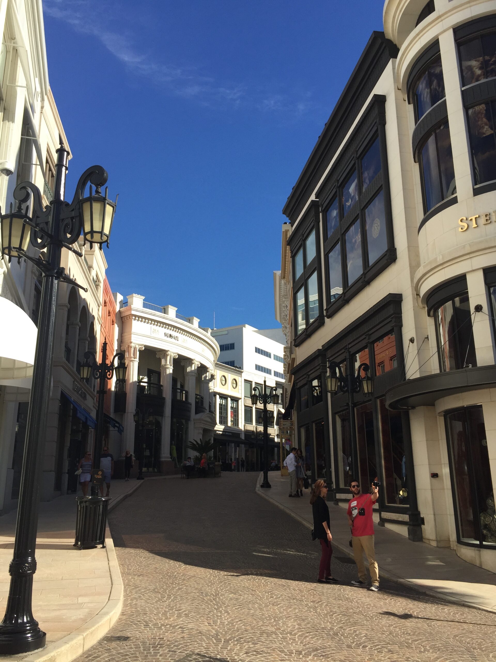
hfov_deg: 48.2
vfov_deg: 61.7
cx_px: 248
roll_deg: +0.4
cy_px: 331
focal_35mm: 29
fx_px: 554
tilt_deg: +13.0
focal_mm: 4.15
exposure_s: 1/1522
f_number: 2.2
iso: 32
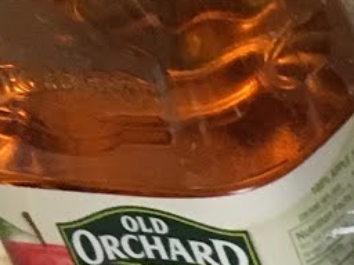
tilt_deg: -46.7
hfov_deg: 6.7
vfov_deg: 5.8
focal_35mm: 232
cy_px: 918
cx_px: 1404
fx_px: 2373
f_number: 2.2
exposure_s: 1/30
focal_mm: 4.15
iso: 100
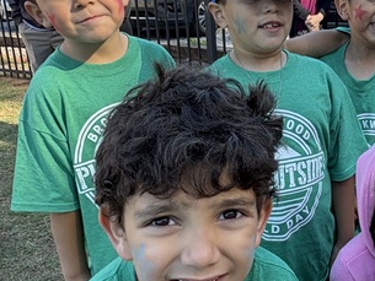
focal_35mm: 47
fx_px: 509
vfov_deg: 30.9
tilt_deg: -18.2
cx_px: 307
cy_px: 130
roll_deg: -0.4
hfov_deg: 38.7
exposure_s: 1/114
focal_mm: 2.22
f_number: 2.2
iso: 40
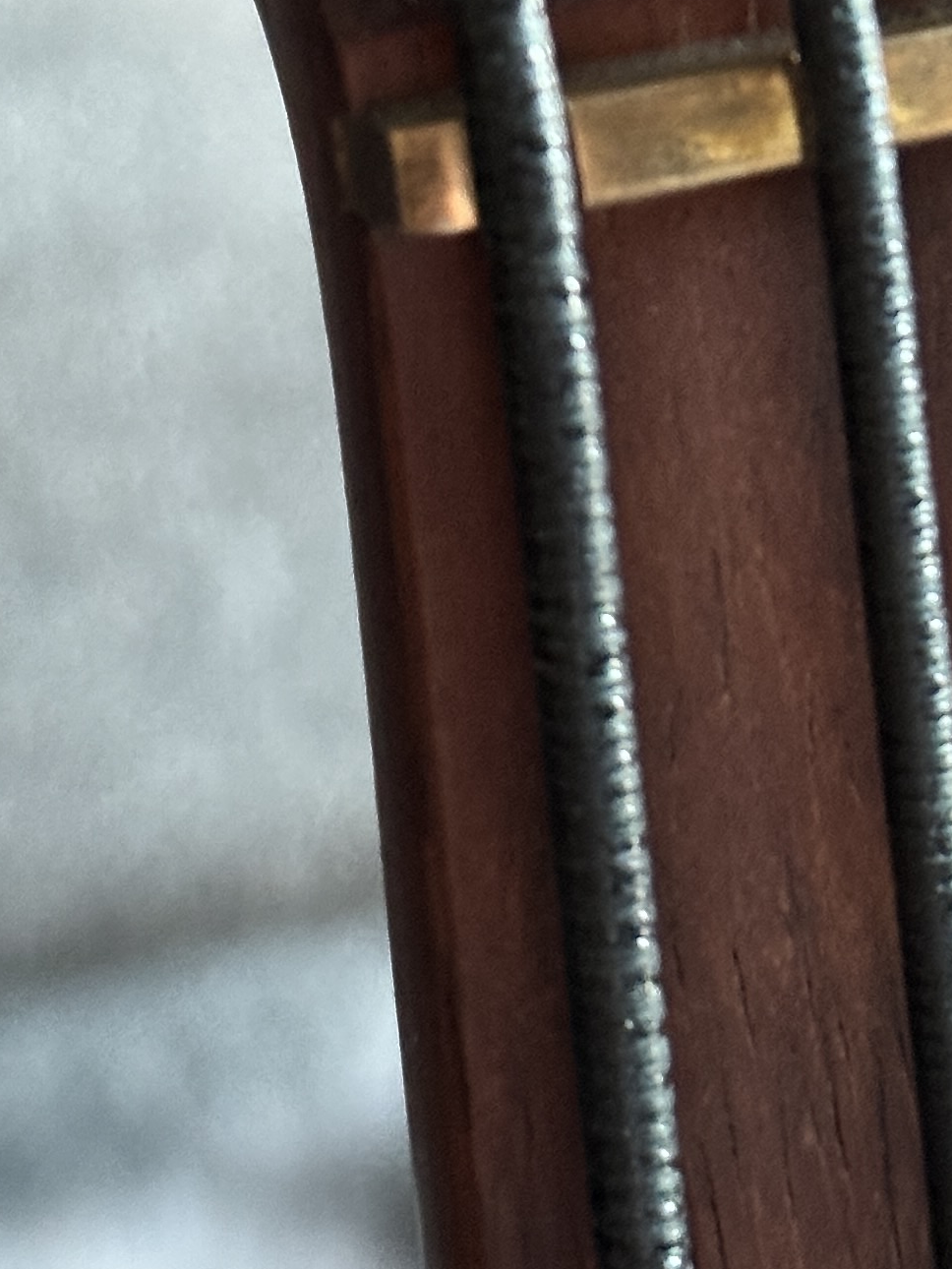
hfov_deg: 9.8
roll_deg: -0.4
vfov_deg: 13.0
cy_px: -54
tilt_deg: -23.7
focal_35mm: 150
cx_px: 861
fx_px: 5499
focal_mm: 6.76
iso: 500
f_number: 1.78
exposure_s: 1/40
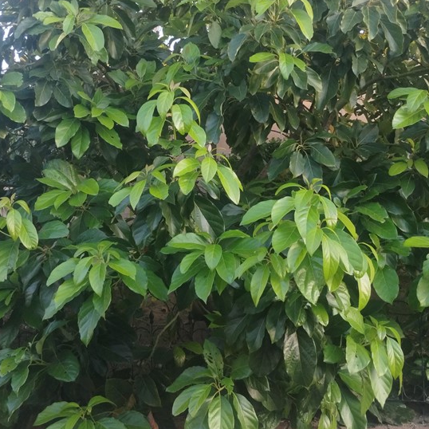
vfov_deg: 36.0
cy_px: 194
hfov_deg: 36.1
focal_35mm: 47
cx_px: 210
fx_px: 659
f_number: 1.8
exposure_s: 1/120
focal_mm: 4.27
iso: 463
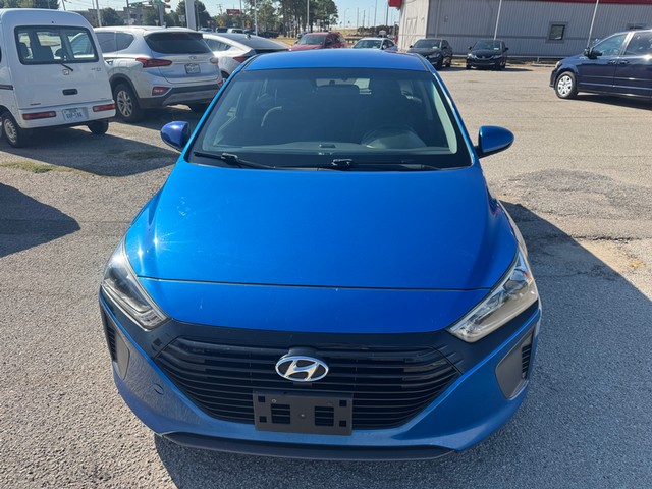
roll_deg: -1.8
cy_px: 244
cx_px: 326
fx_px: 452
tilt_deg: -25.5
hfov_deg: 71.6
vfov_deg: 56.8
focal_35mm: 24
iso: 80
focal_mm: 6.76
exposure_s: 1/2604
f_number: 1.78
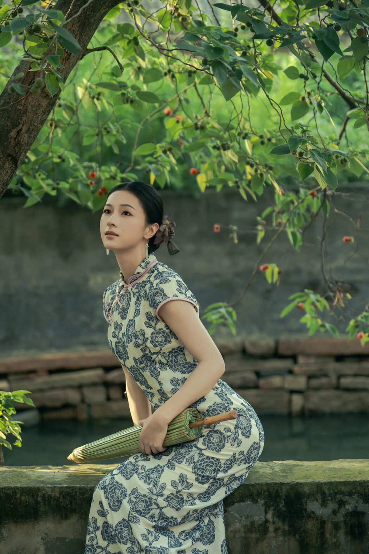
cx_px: 184
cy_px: 277
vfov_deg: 28.8
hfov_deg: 19.5
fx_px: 1076
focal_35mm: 70
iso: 640
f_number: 2.8
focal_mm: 70
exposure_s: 1/1600
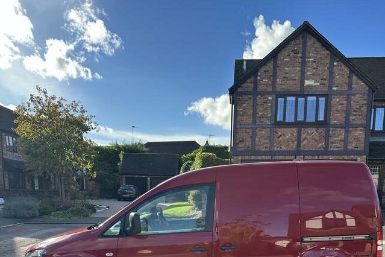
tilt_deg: -8.4
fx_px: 374
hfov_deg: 54.4
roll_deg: -0.5
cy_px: 249
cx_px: 201
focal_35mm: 35
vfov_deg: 34.8
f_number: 1.78
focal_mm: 6.86
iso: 80
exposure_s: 1/1880
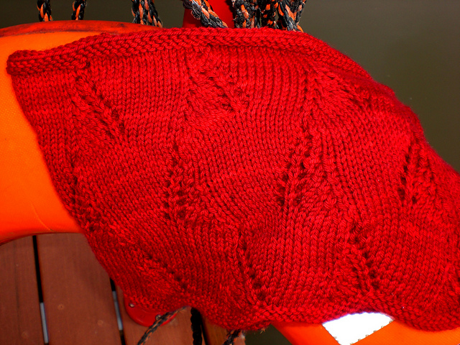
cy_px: 172
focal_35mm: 38
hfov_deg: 49.0
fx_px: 505
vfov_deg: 37.7
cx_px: 230
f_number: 4.4
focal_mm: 6.3
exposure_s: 1/320
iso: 50
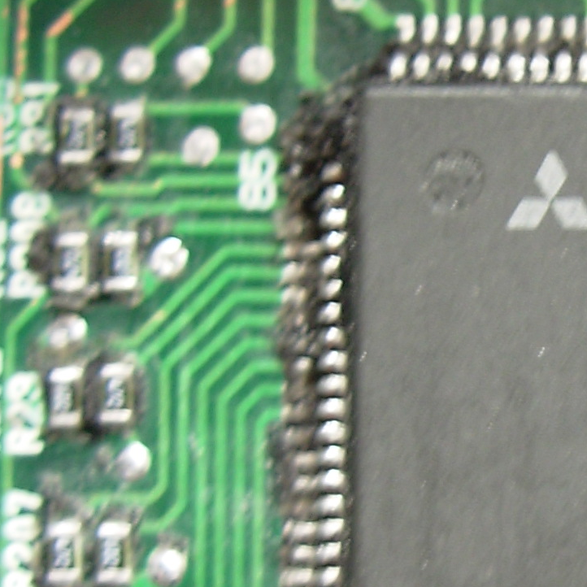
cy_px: 298
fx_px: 2513
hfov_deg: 13.0
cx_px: 706
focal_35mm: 131
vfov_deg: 13.3
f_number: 2.9
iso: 50
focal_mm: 6.3
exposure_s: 1/6.3
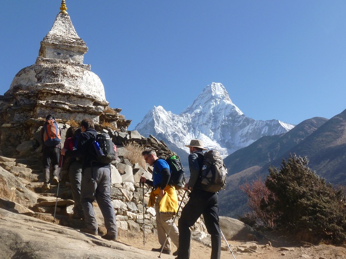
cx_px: 192
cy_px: 103
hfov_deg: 38.1
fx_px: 500
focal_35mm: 50
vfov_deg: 29.0
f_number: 5.6
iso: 80
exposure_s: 1/200
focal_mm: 6.3
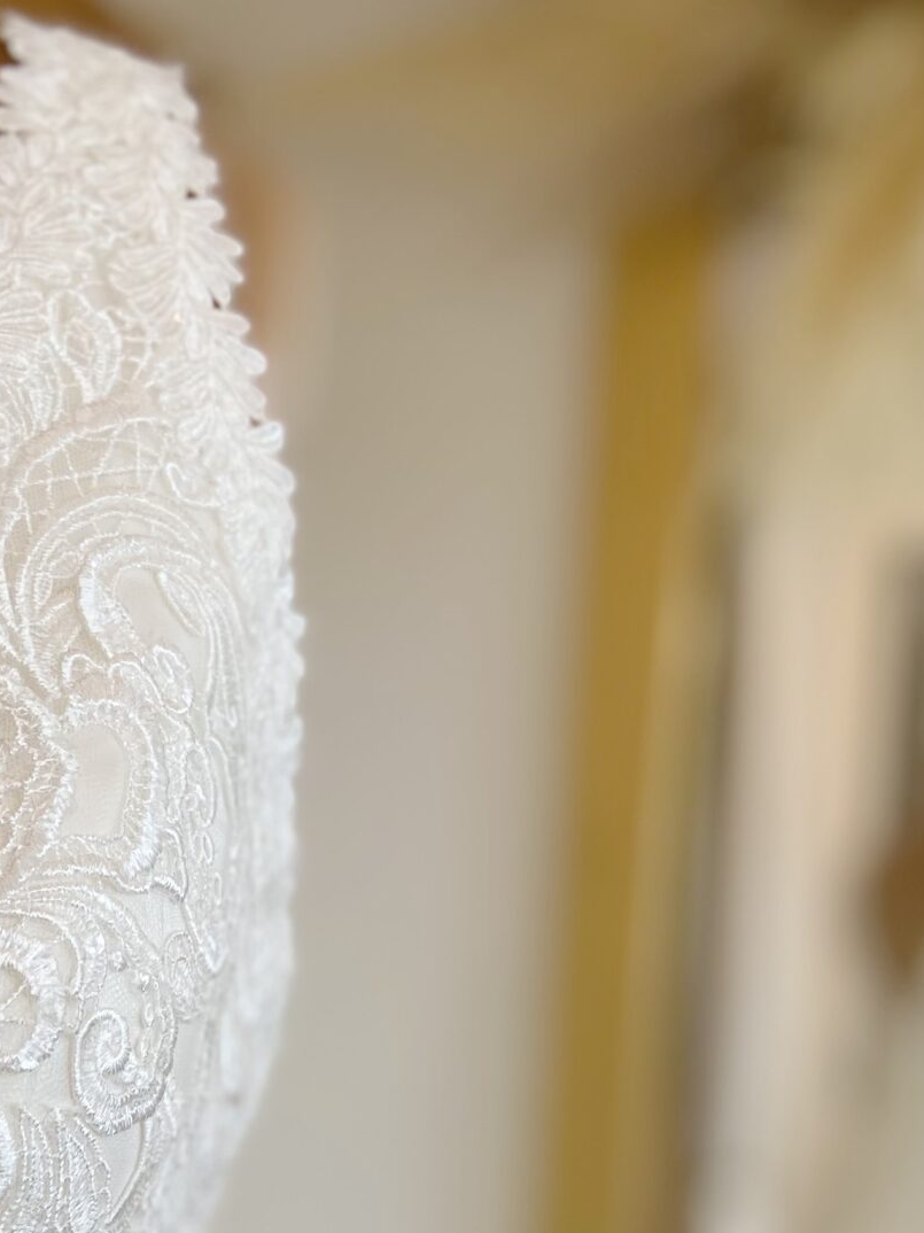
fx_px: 2207
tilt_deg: -8.6
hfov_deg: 22.1
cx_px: -134
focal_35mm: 62
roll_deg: -0.5
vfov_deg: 28.6
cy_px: 1323
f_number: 1.8
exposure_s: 1/121
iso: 50
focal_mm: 4.25
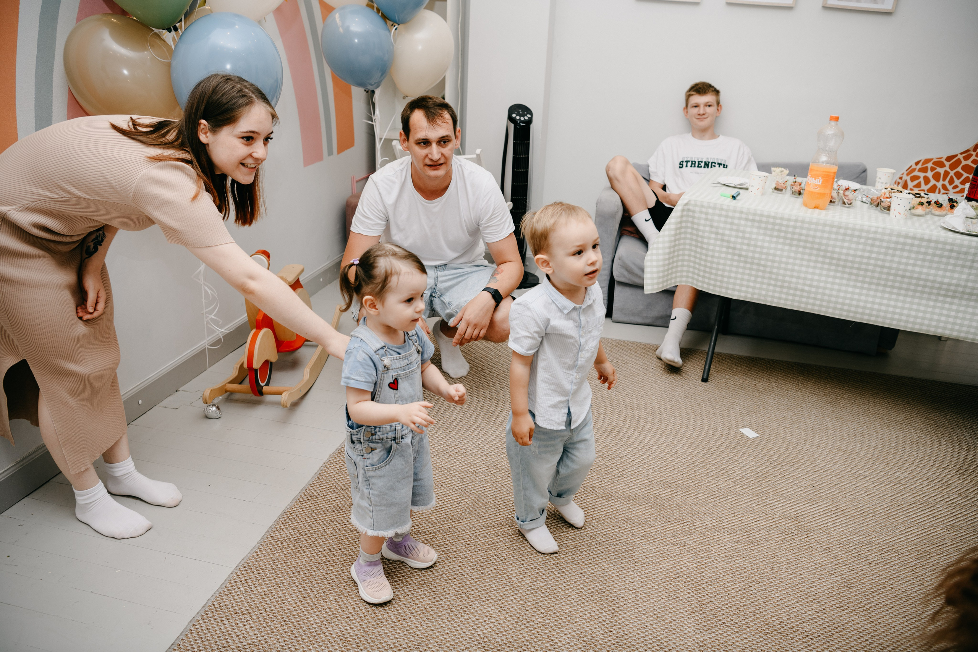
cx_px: 489
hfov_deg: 63.7
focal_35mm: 29
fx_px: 788
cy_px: 326
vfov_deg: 45.0
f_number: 3.5
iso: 125
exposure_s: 1/160
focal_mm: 29
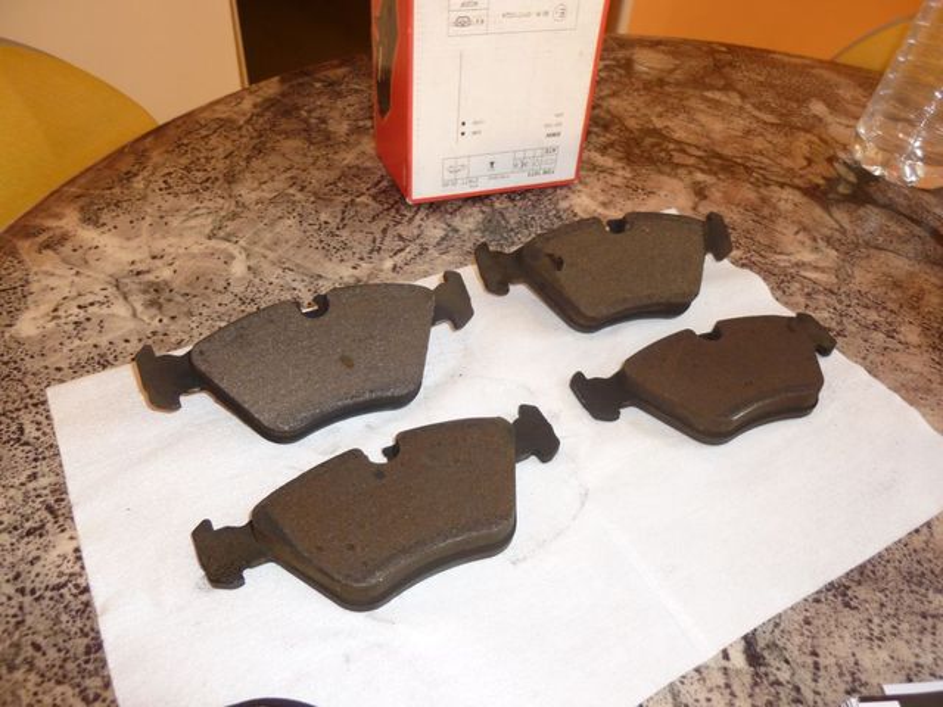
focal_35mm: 25
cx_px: 472
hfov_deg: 69.4
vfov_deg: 54.9
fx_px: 681
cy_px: 354
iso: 100
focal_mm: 4.5
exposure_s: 1/30
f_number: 3.3
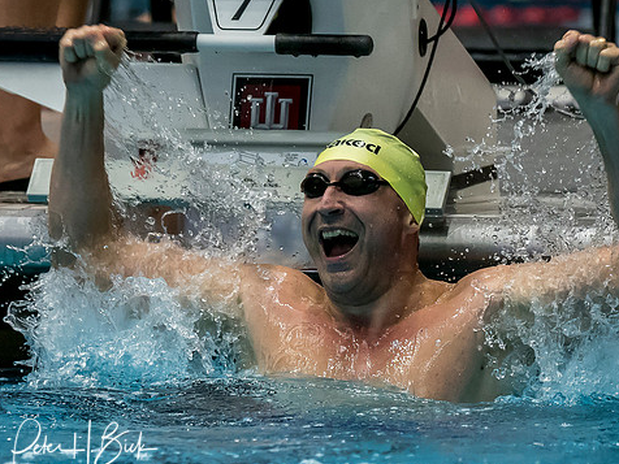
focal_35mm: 894
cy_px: 466
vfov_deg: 1.7
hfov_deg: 2.2
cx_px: 353
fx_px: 15986
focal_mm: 200
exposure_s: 1/800
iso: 2500
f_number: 2.8
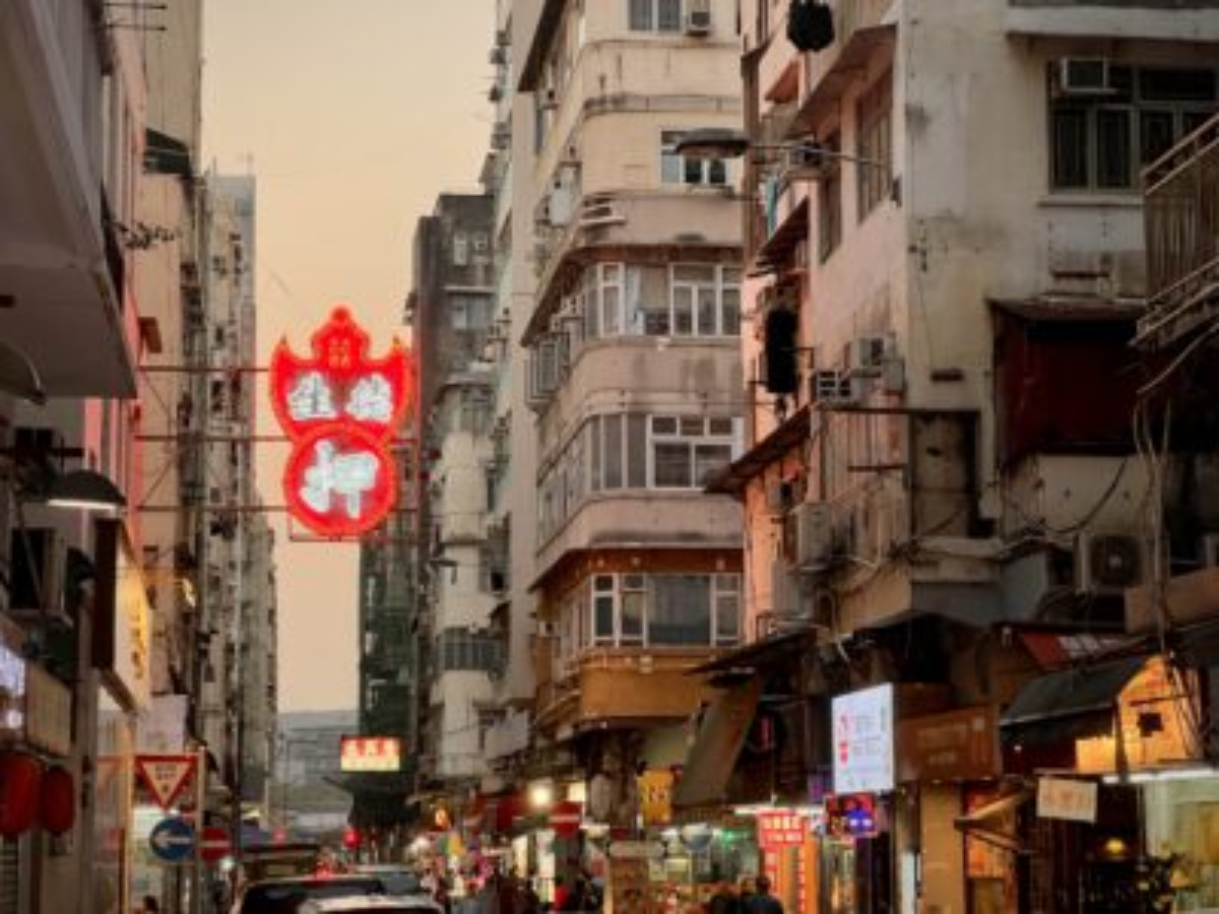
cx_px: 610
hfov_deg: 25.3
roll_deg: +0.3
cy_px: 457
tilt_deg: +8.3
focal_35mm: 77
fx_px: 2712
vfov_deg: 19.1
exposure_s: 1/100
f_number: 2.8
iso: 200
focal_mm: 9
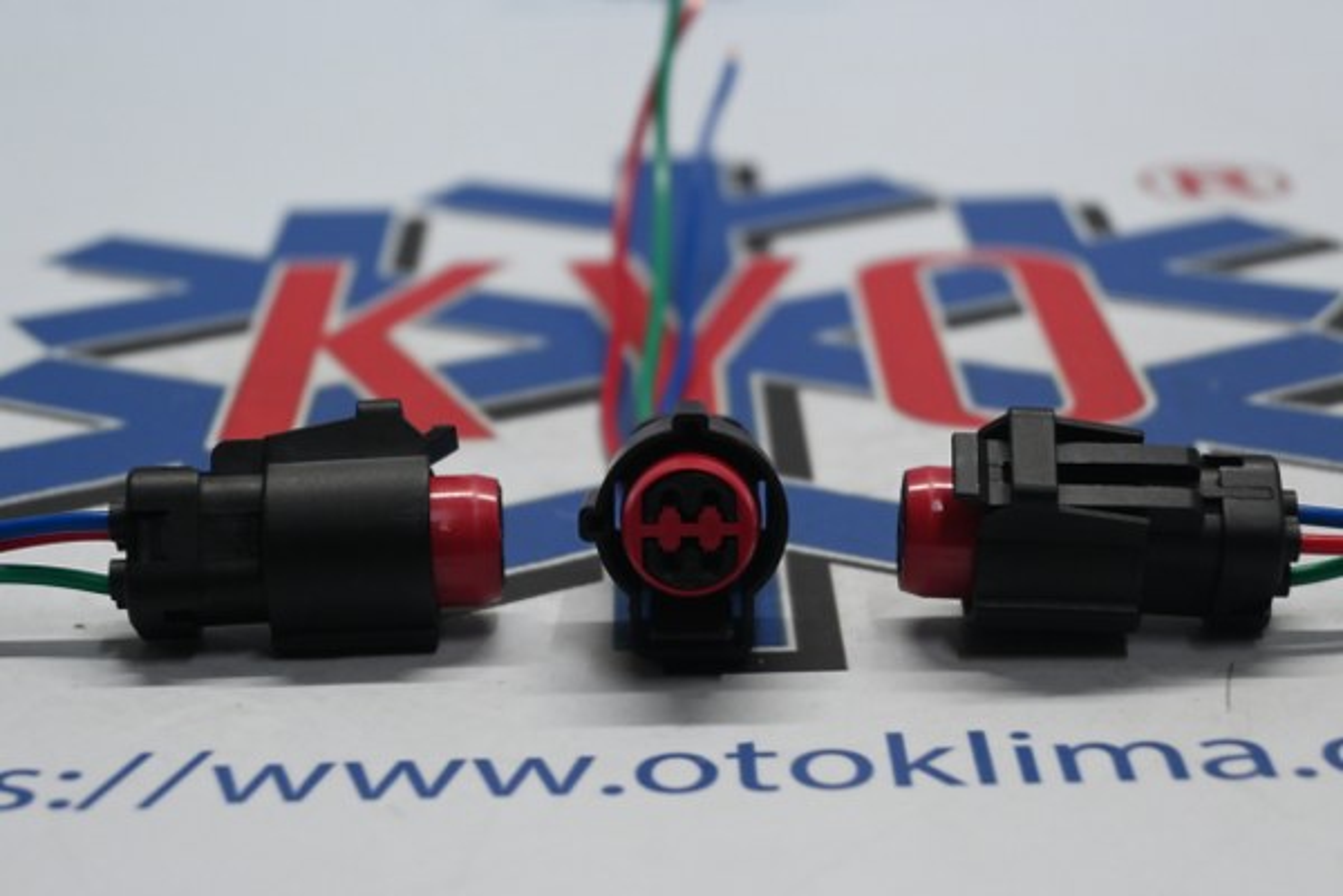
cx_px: 672
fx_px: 2798
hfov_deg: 27.0
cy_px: 448
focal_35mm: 75
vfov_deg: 18.2
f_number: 6.3
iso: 1000
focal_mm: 50
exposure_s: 1/80
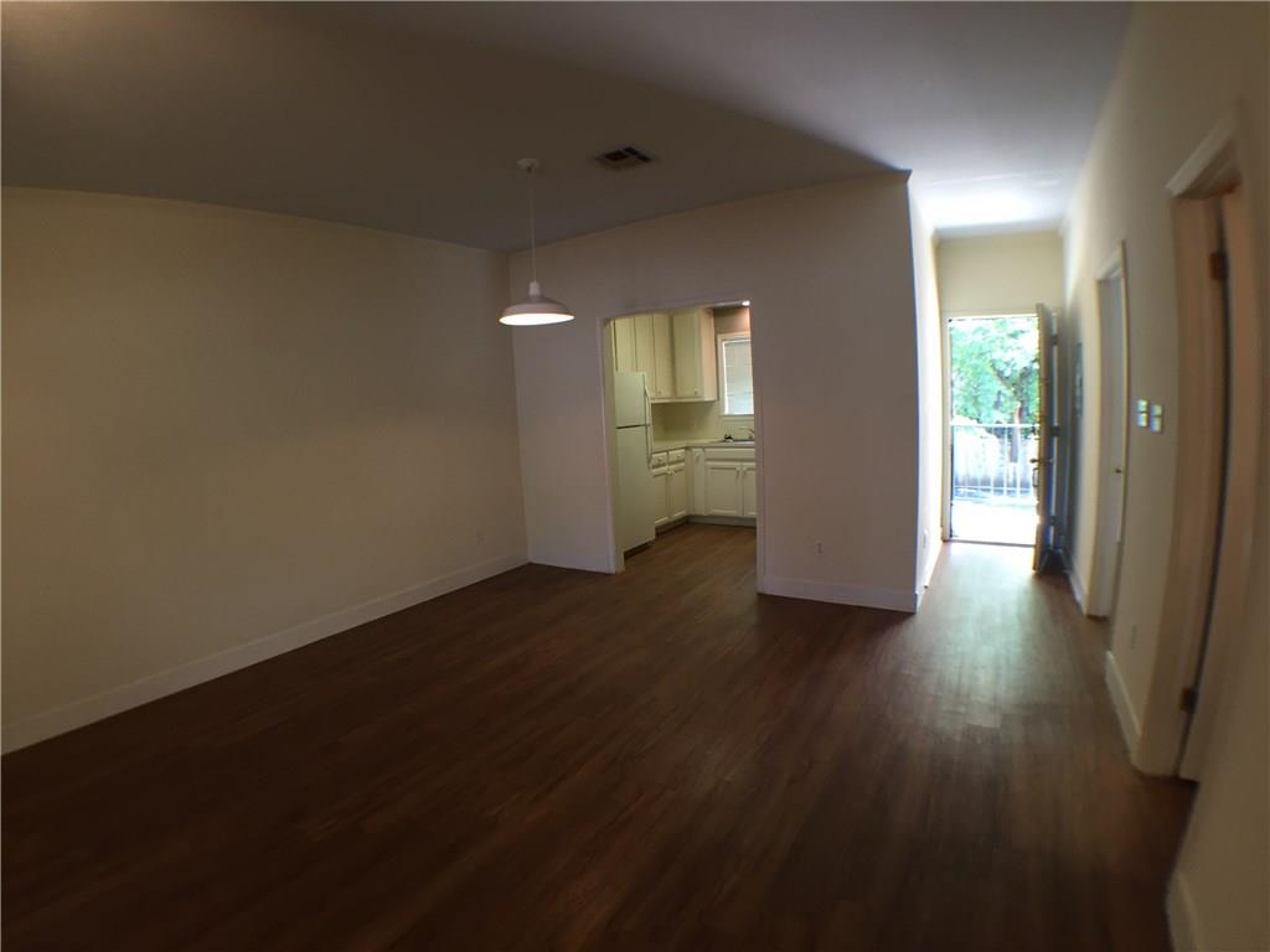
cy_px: 476
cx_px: 635
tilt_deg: -7.0
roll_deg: +1.9
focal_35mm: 29
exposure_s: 1/30
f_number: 2.2
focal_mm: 4.15
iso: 100
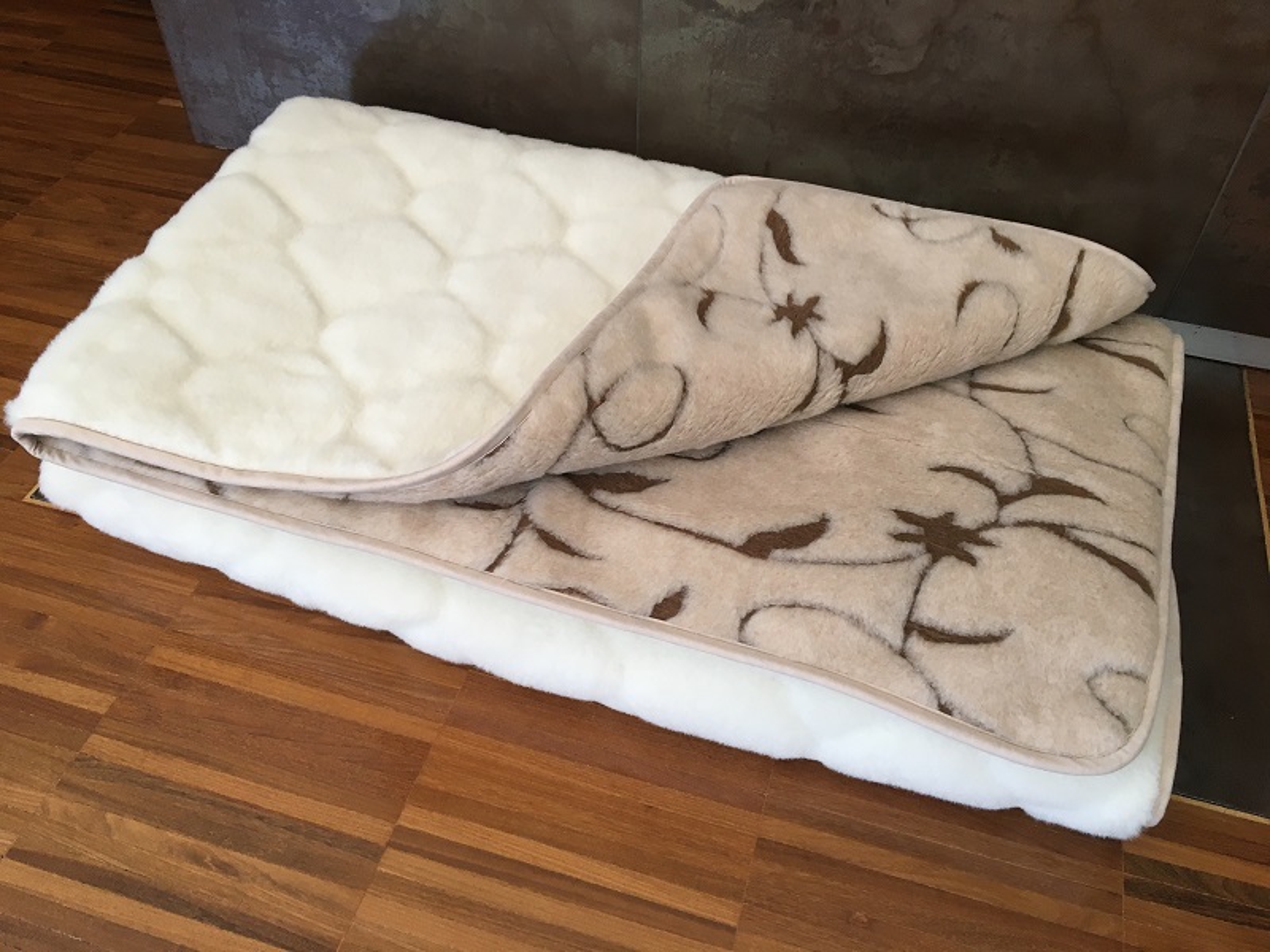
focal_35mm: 29
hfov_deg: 61.7
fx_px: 1064
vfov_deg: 48.2
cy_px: 476
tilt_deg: -48.8
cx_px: 635
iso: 50
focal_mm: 4.15
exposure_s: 1/33
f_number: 2.2
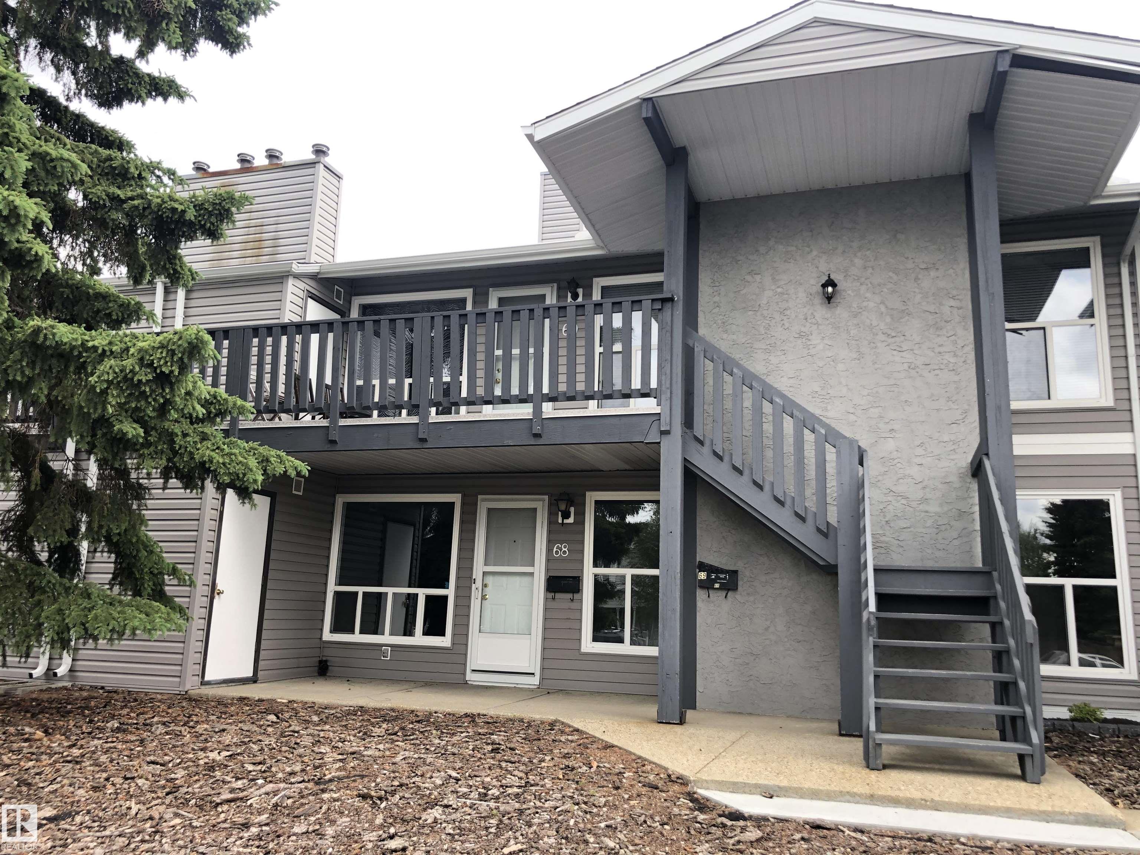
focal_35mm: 28
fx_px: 922
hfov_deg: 63.4
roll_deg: -2.8
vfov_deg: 49.7
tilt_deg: +10.8
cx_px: 570
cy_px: 428
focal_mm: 4
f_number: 1.8
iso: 20
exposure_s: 1/187
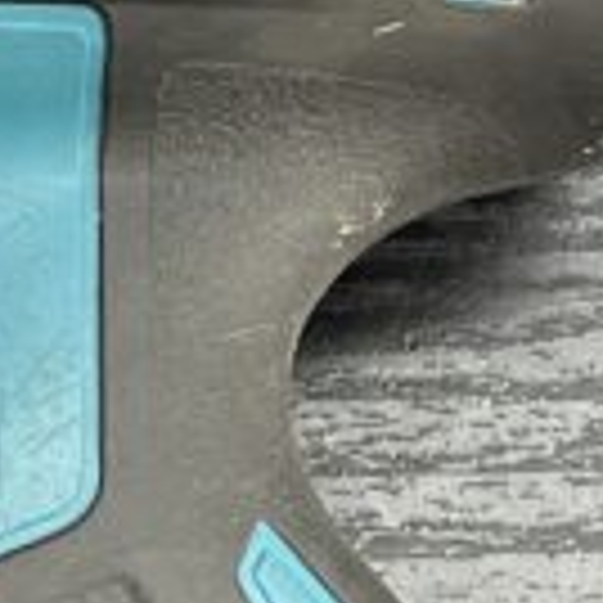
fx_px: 3449
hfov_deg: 9.7
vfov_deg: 9.9
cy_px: 639
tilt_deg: -81.6
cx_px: -274
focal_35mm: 175
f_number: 1.6
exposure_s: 1/50
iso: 160
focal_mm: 4.2
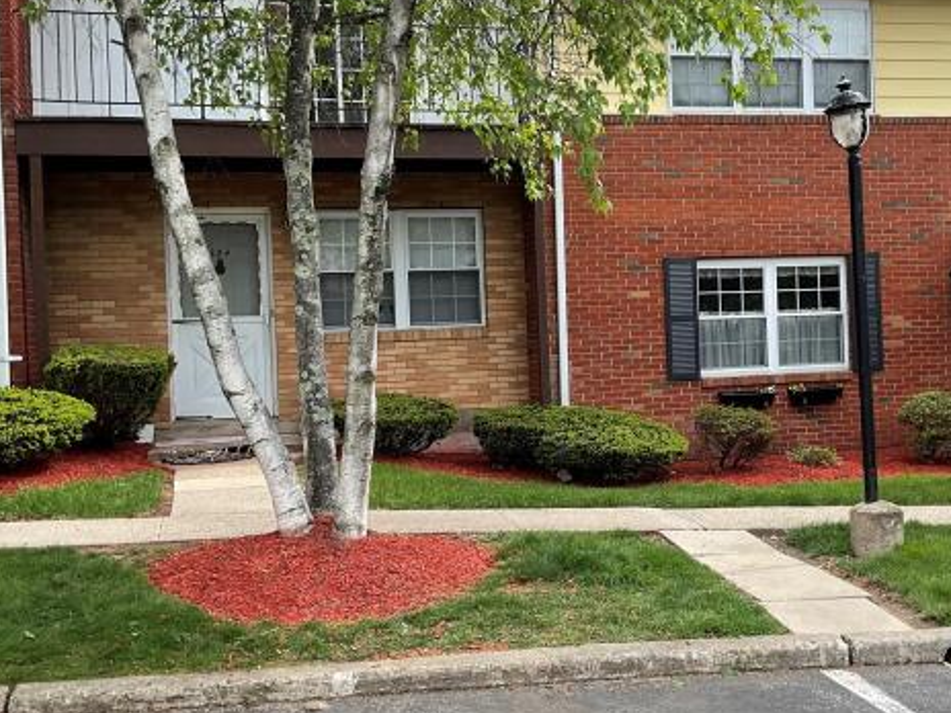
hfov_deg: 41.8
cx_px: 590
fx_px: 1236
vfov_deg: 32.2
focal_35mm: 45
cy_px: 328
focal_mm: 3
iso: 16
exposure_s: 1/529
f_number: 1.8
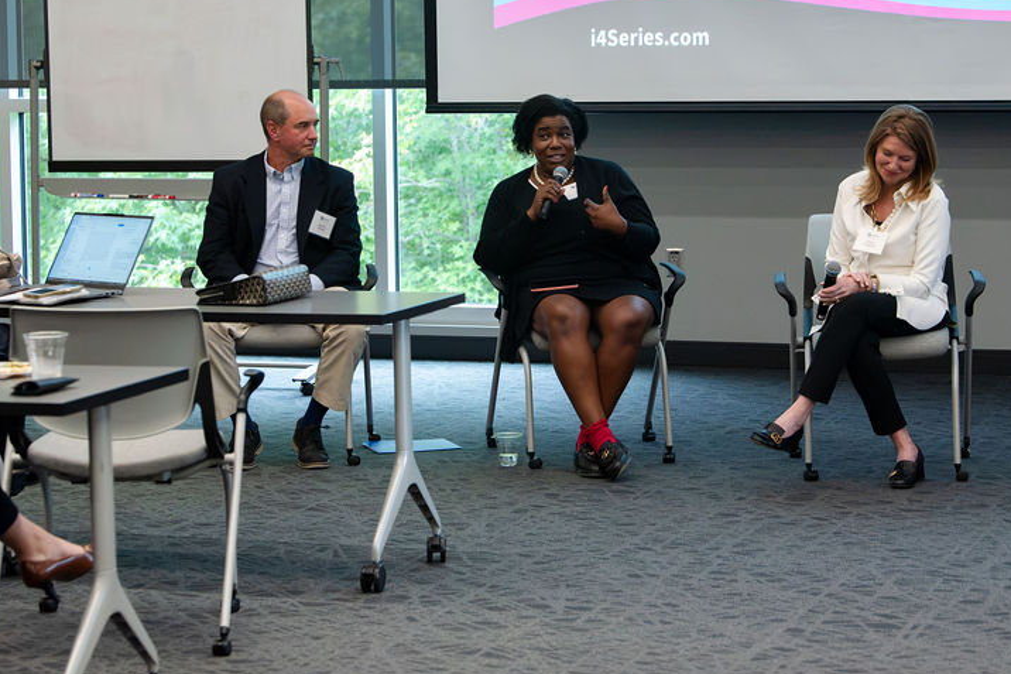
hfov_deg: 20.0
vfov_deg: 13.4
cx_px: 486
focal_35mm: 102
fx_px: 2864
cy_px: 214
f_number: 4.5
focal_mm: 70
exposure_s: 1/200
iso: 6400
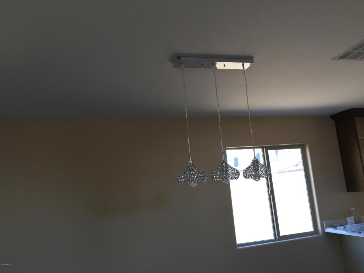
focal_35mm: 29
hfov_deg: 61.7
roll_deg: +3.9
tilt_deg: +10.3
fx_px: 305
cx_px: 182
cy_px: 136
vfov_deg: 48.2
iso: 40
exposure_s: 1/40
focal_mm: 4.15
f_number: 2.2
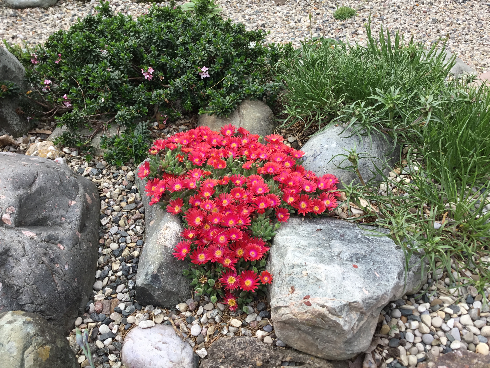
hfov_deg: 58.4
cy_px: 184
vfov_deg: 45.4
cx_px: 245
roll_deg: -2.7
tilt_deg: -35.9
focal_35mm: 31
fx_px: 439
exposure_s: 1/418
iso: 25
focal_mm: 3.3
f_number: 2.4
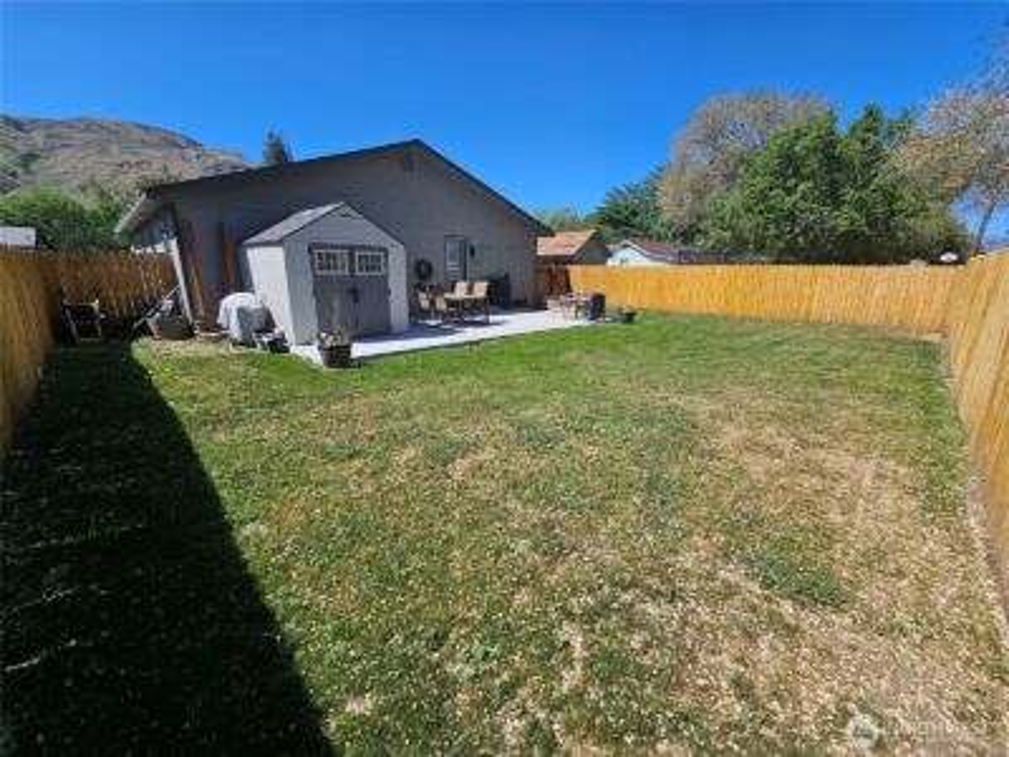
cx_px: 504
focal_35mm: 13
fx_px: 379
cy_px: 378
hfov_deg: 106.2
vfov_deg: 89.9
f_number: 2.2
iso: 50
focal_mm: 2.2
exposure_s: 1/2216
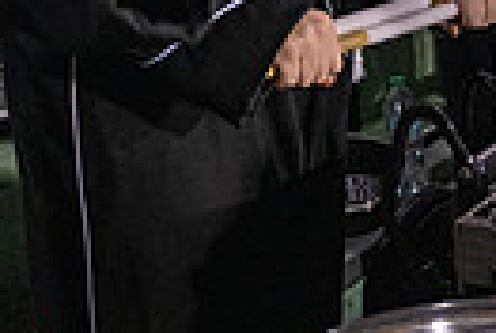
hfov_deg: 17.3
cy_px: -380
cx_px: 72
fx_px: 1616
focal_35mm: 117
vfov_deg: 10.6
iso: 2000
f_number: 3.2
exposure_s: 1/500
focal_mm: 26.5
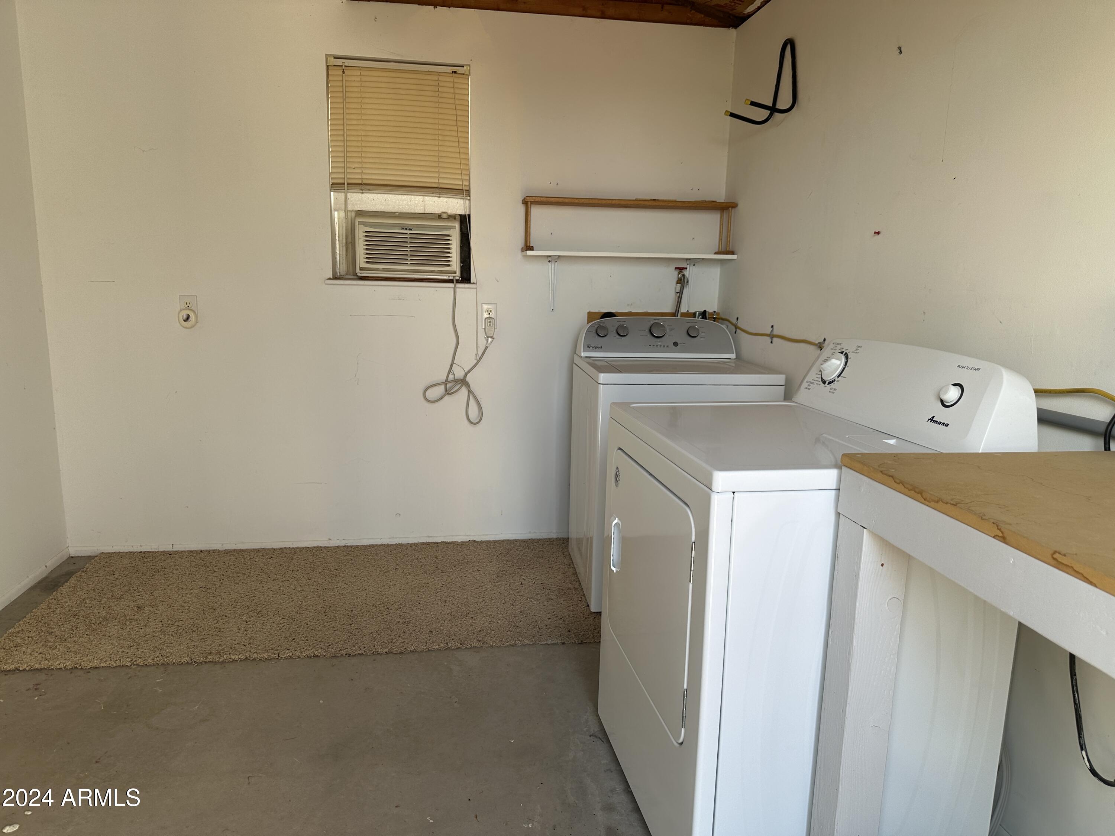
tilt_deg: -11.0
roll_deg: -0.7
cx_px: 558
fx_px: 773
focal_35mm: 24
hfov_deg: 71.6
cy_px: 418
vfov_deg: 56.8
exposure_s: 1/189
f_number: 1.78
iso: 64
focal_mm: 6.86
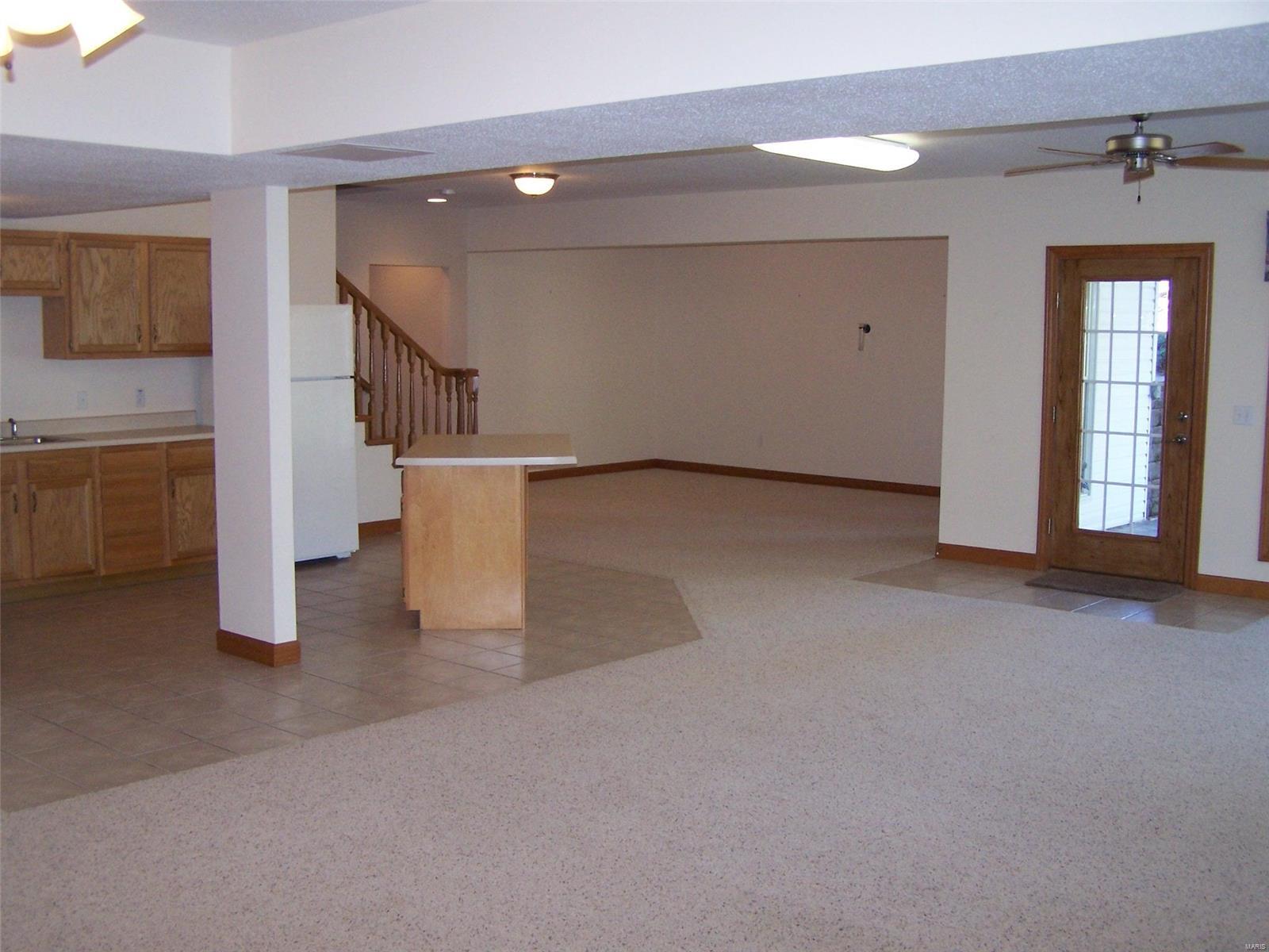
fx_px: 1393
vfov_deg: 37.7
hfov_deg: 49.0
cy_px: 476
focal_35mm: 38
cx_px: 634
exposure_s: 1/60
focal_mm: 6.3
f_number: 2.8
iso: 140
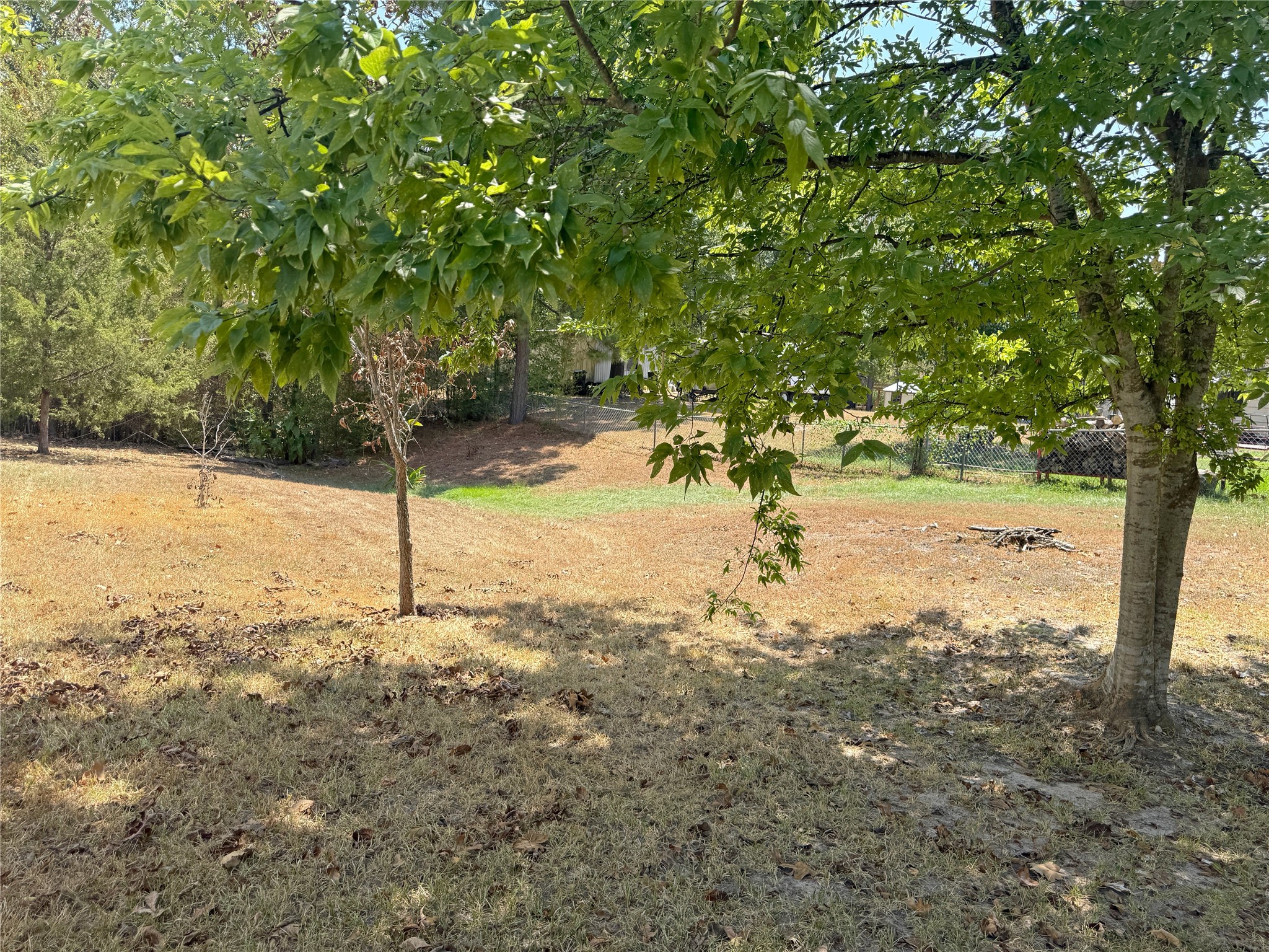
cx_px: 634
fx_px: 880
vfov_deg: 56.8
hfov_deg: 71.6
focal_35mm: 24
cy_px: 476
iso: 80
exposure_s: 1/1437
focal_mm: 6.76
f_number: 1.78
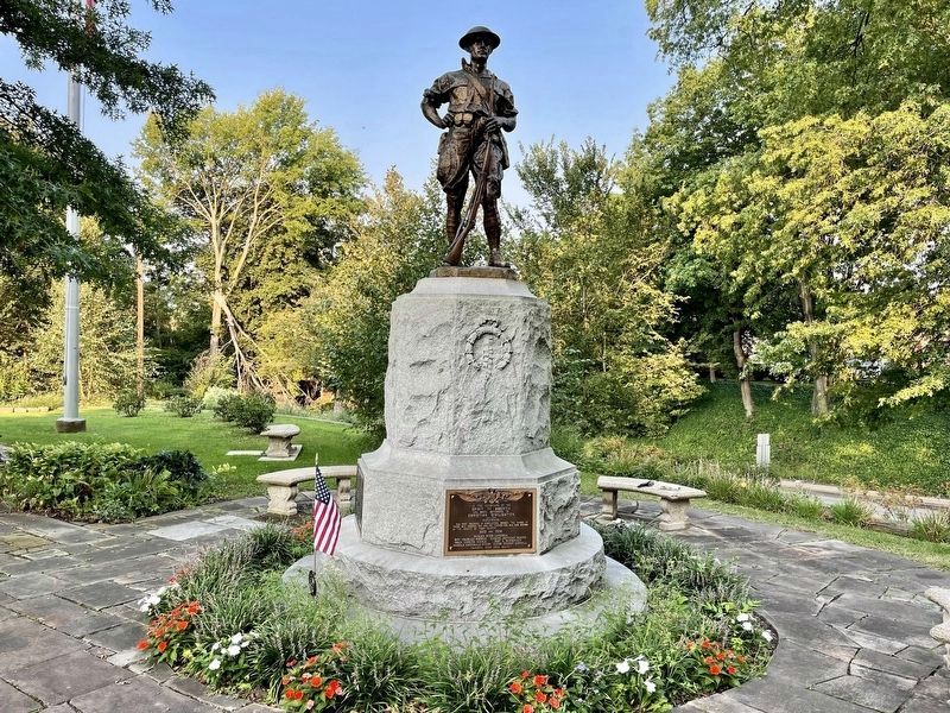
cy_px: 356
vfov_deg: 53.1
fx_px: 714
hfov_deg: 67.3
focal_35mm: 26
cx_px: 475
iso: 32
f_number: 1.6
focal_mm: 4.2
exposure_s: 1/477
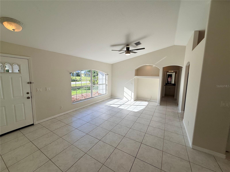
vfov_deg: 85.7
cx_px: 115
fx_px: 93
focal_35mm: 14
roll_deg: -0.8
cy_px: 86
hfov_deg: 102.1
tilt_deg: -6.7
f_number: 2.2
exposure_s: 1/853
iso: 50
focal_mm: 2.22
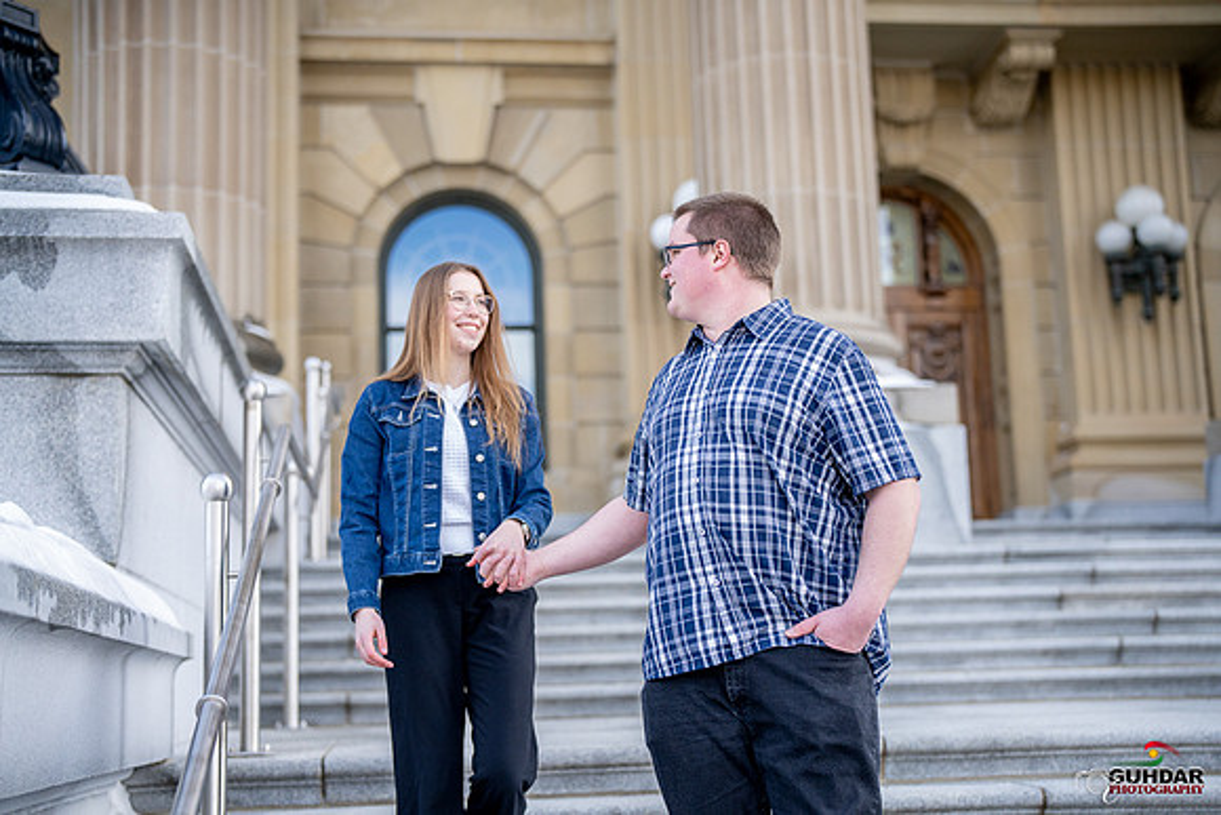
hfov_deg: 39.6
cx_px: 610
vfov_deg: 27.0
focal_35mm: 50
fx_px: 1696
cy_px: 408
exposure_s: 1/6400
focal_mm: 50
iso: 1250
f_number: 1.8
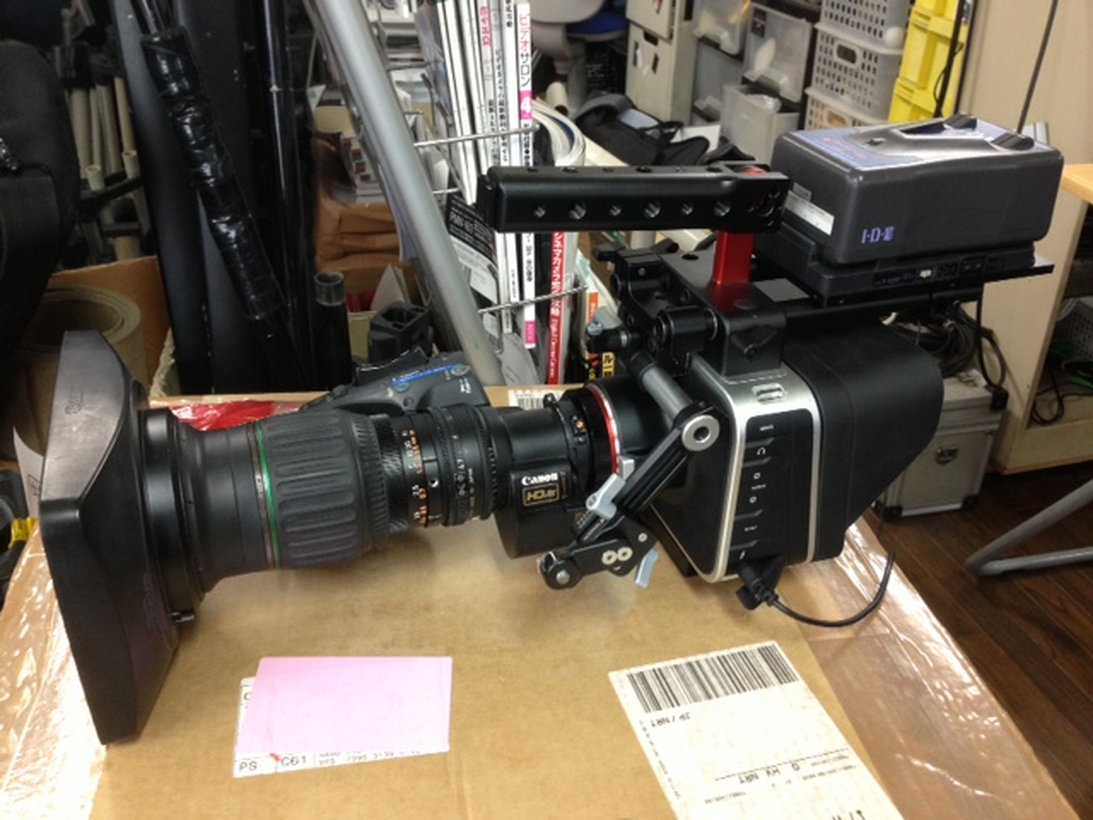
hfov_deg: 55.4
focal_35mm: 33
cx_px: 546
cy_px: 410
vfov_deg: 42.9
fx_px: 1042
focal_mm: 4.13
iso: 160
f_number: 2.4
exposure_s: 1/20
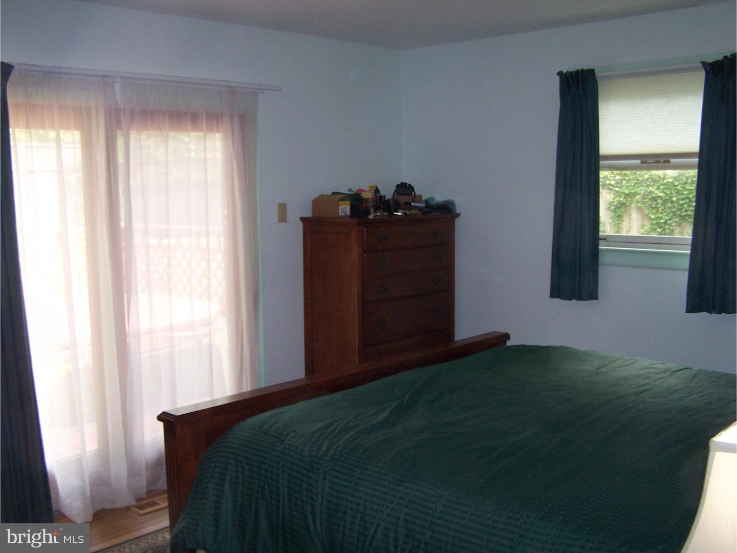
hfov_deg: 49.0
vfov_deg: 37.7
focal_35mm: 38
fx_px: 809
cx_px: 368
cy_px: 276
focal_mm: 6.3
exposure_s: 1/60
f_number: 2.8
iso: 140
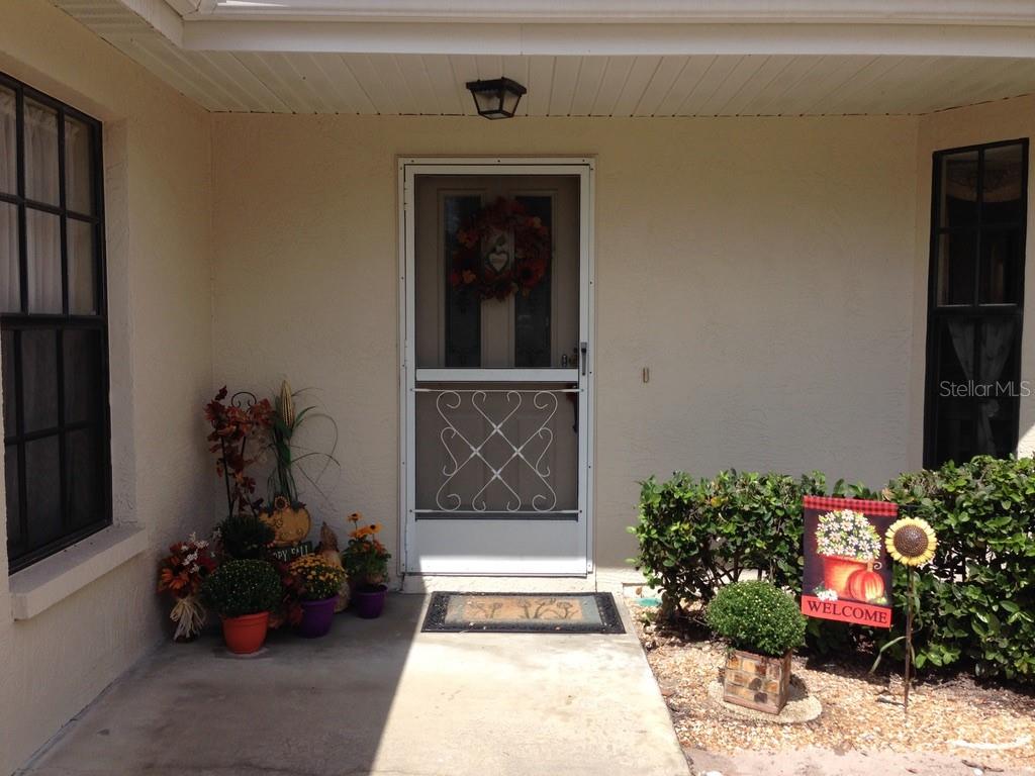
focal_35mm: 33
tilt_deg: -3.6
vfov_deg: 42.9
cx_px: 518
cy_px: 388
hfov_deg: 55.4
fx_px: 987
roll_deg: +0.6
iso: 50
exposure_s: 1/1427
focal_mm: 4.12
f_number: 2.4
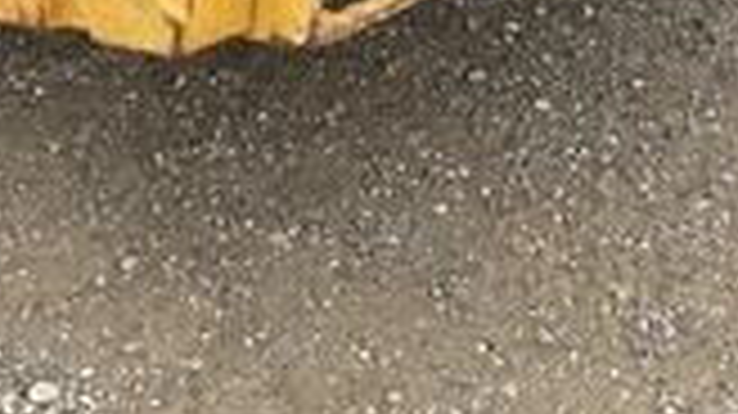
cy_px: -252
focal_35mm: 77
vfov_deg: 14.4
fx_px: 1506
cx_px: 324
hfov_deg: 27.5
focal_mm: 3
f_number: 1.8
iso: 20
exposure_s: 1/227
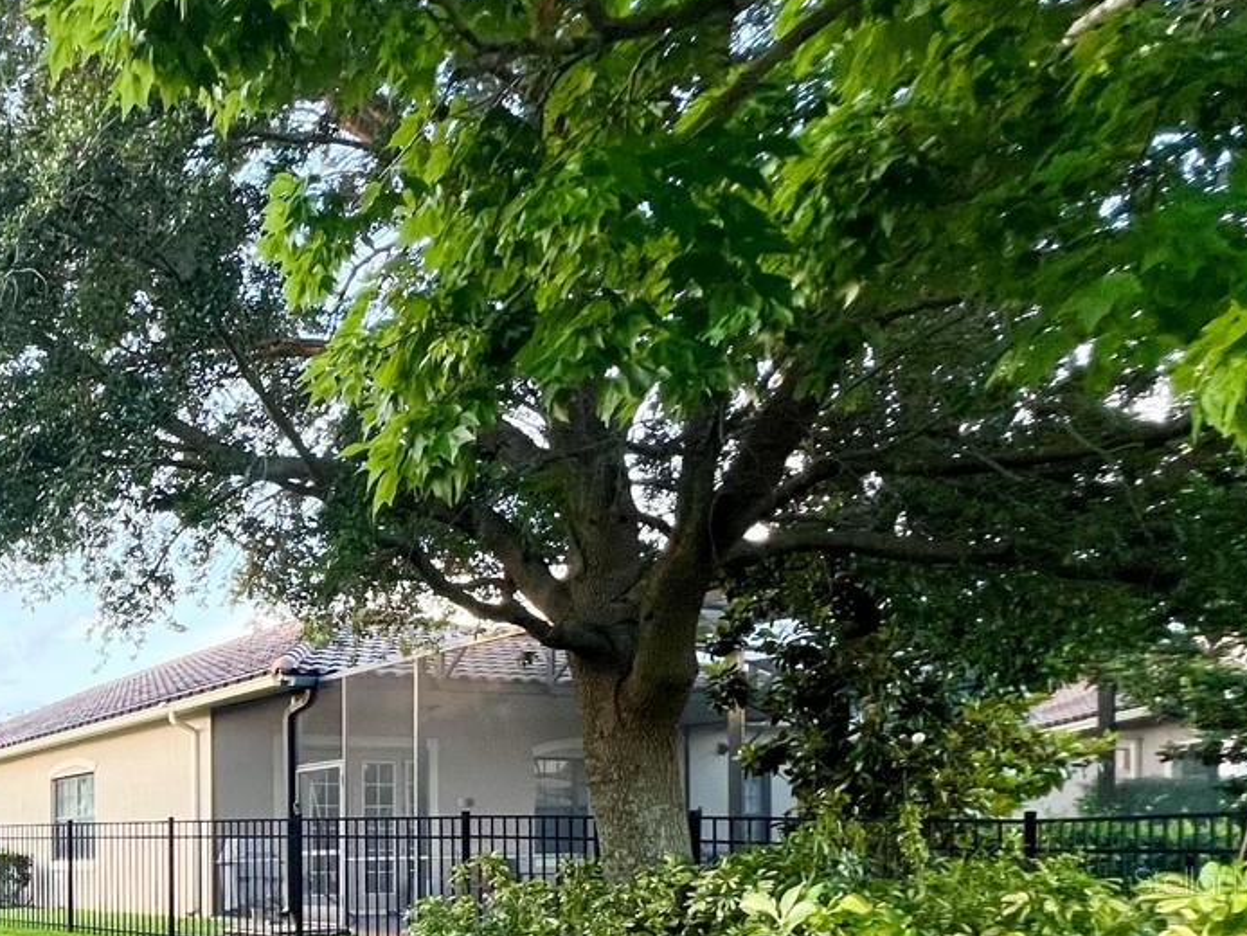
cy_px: 880
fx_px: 1081
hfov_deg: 44.8
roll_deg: +0.4
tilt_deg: -1.8
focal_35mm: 30
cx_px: -137
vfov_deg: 42.1
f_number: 1.8
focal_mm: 1.57
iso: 125
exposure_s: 1/99
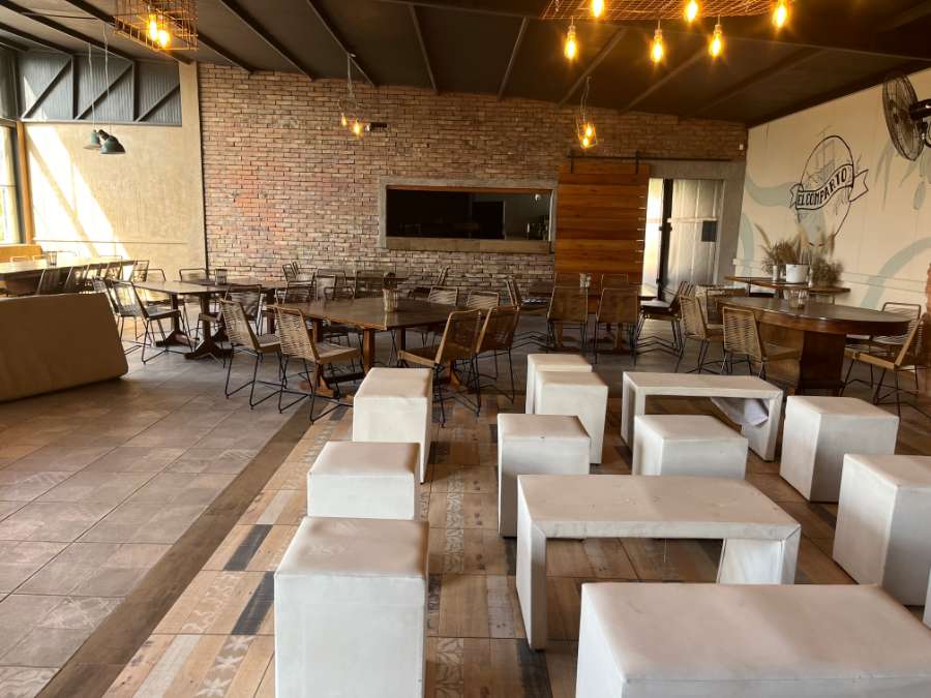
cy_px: 349
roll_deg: -1.2
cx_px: 466
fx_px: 699
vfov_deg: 53.1
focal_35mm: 26
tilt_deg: -10.7
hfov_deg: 67.3
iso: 80
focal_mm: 5.1
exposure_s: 1/121
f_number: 1.6
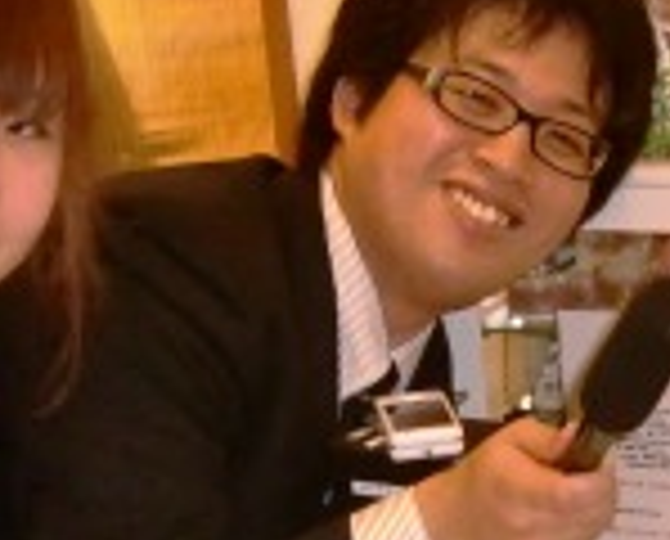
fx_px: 2326
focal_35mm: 117
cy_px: 549
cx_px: 643
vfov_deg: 13.0
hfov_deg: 16.1
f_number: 2.6
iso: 400
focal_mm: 4.9
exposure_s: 1/60
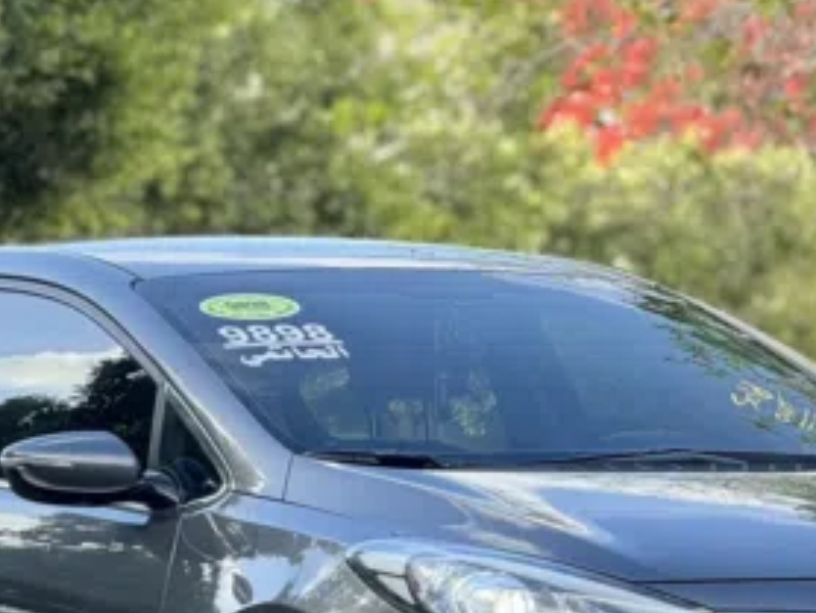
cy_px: 202
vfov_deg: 5.4
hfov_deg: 7.2
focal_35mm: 276
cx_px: 364
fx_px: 6512
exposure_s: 1/110
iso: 50
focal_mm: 15.66
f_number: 2.8
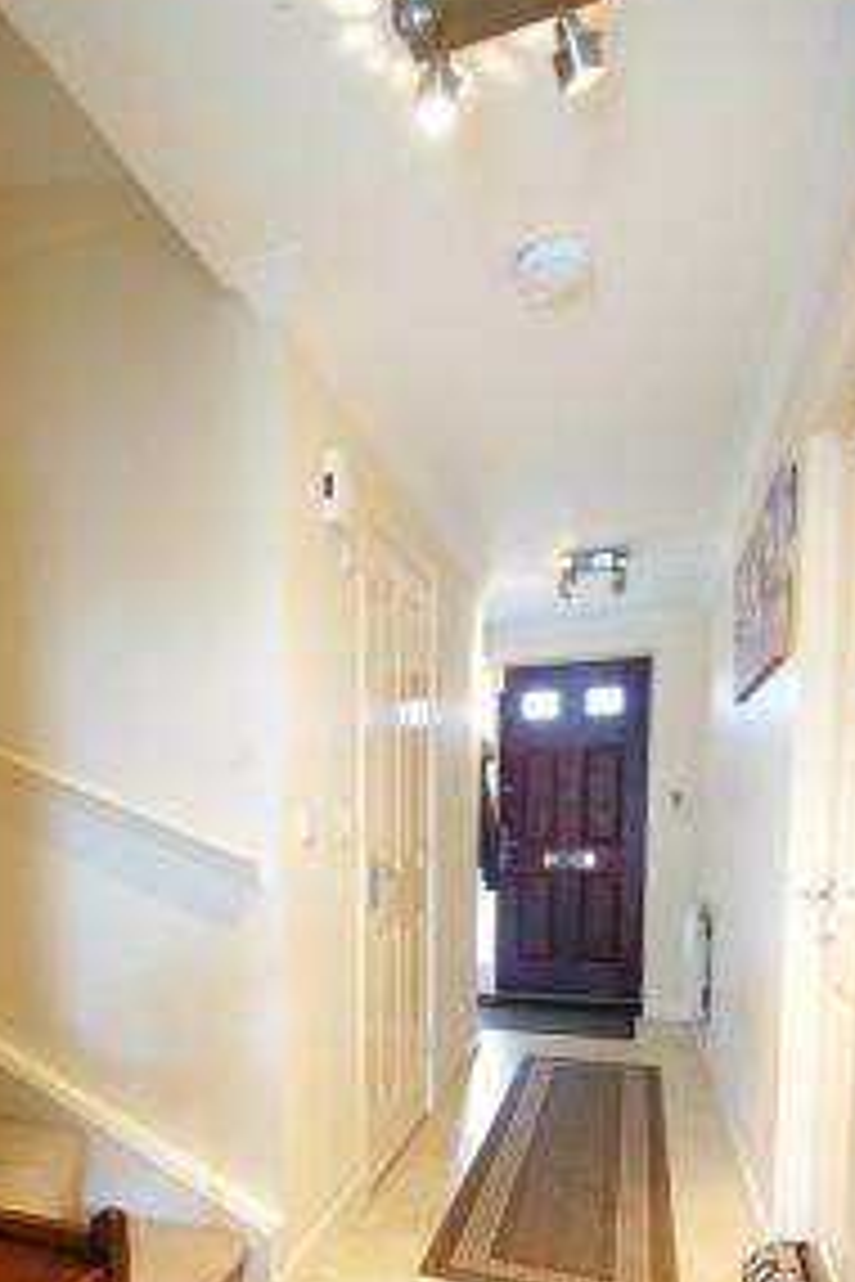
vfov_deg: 72.3
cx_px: 274
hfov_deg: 53.8
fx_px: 819
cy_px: 915
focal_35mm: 23
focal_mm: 10
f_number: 3.5
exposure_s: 1/8
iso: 400
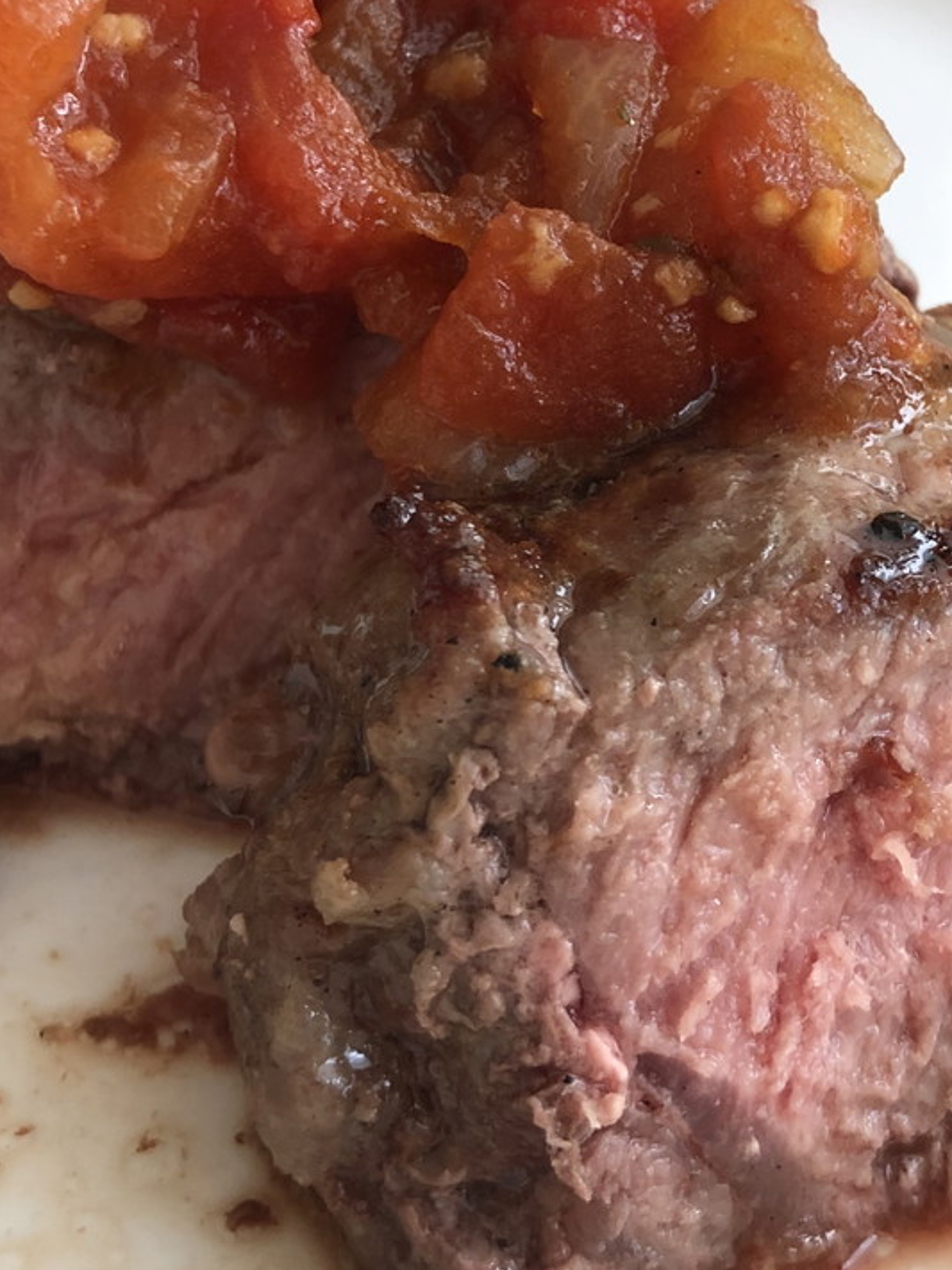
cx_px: 598
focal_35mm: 63
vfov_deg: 30.4
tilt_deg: -35.9
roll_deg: +1.7
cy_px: 372
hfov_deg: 23.2
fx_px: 2311
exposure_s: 1/40
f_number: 1.8
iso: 25
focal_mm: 4
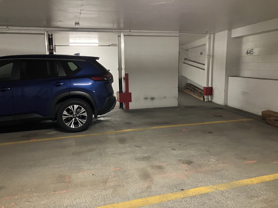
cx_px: 139
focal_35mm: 28
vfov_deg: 49.7
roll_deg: +1.6
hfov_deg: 63.4
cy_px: 104
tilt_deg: -8.9
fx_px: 225
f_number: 1.8
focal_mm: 3.99
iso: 640
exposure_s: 1/30
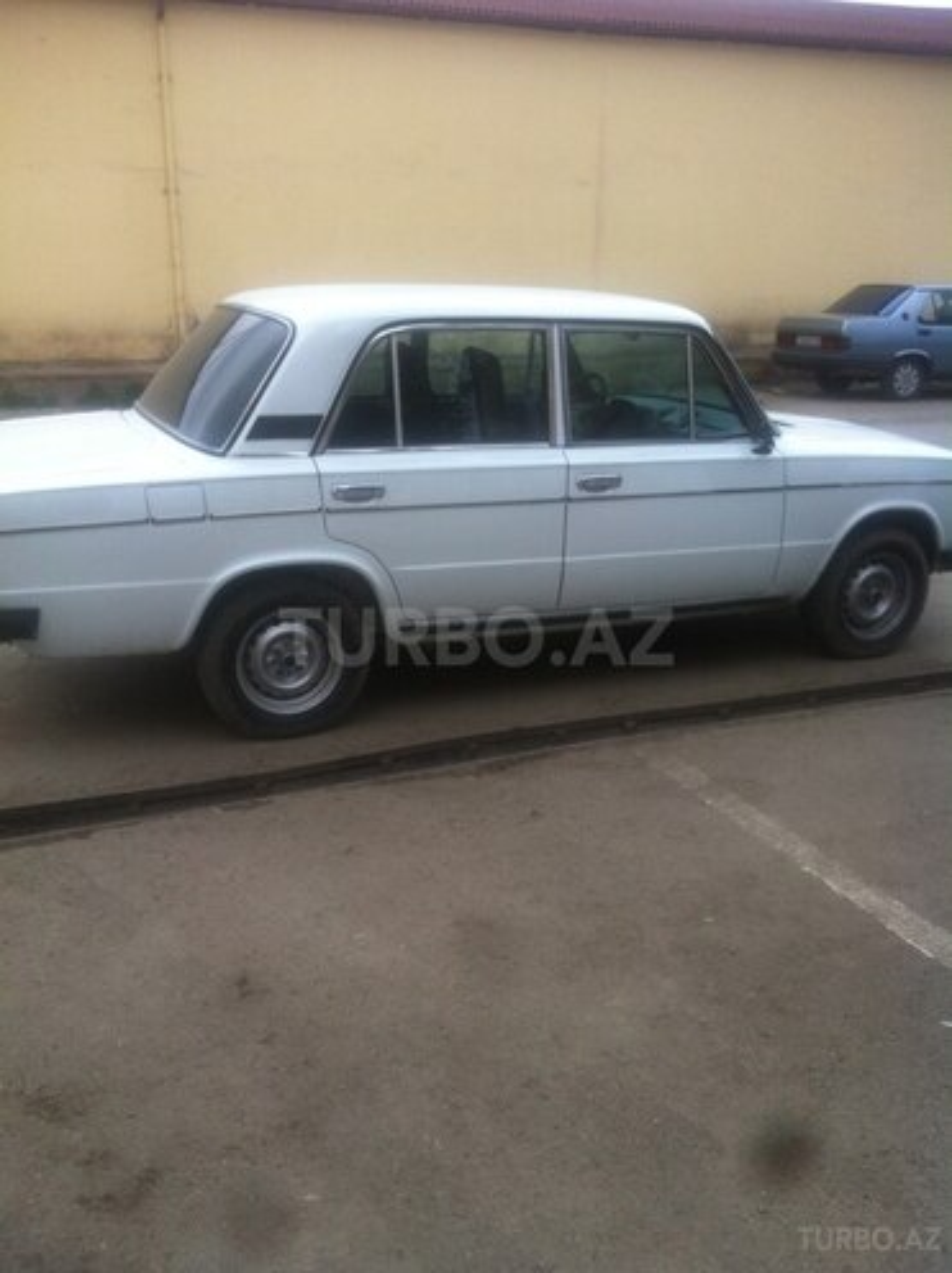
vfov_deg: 52.7
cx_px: 476
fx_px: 1286
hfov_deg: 40.6
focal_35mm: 35
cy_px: 636
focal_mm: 3.85
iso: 80
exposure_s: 1/208
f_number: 2.8
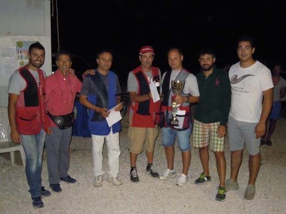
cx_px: 143
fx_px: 297
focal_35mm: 36
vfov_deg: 39.7
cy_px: 107
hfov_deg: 51.4
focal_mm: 6.4
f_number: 3
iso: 400
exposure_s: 1/30
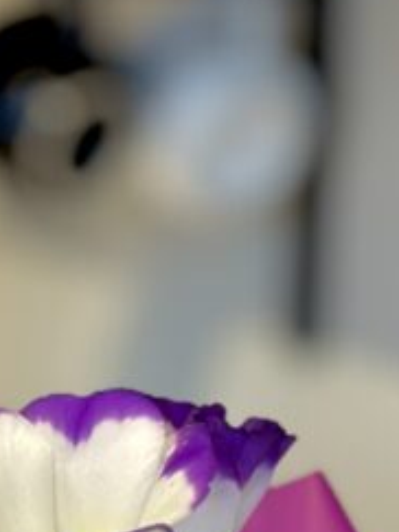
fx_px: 3107
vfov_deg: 9.4
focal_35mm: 202
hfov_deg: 7.2
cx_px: -195
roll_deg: -0.3
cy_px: 950
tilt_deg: -20.0
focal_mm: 6.86
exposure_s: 1/60
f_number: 1.78
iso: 125
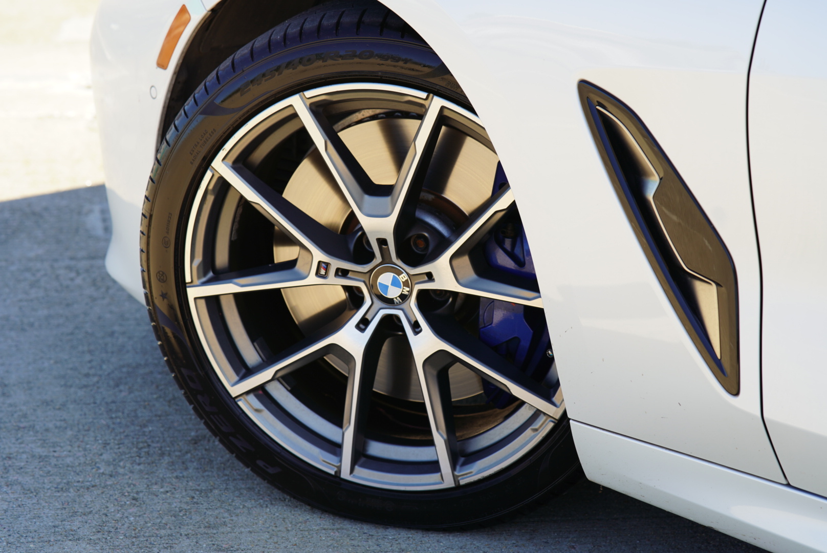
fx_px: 1954
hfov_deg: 23.9
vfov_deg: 16.1
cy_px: 276
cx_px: 414
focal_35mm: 85
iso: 100
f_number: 5
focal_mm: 85
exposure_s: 1/125
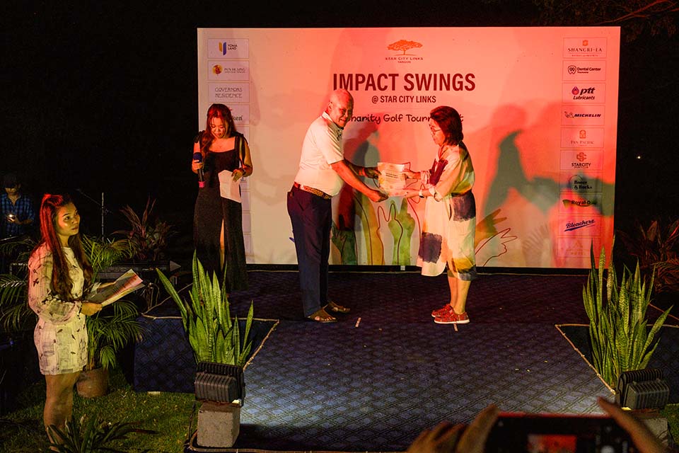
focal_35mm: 30
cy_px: 226
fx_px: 556
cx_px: 340
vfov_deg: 44.3
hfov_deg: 62.8
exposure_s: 1/250
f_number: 4.5
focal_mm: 29.5
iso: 5000
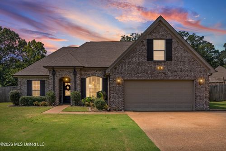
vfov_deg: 42.3
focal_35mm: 31
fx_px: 195
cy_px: 76
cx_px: 113
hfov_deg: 60.3
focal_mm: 31
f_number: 9.5
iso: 800
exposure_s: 1/350
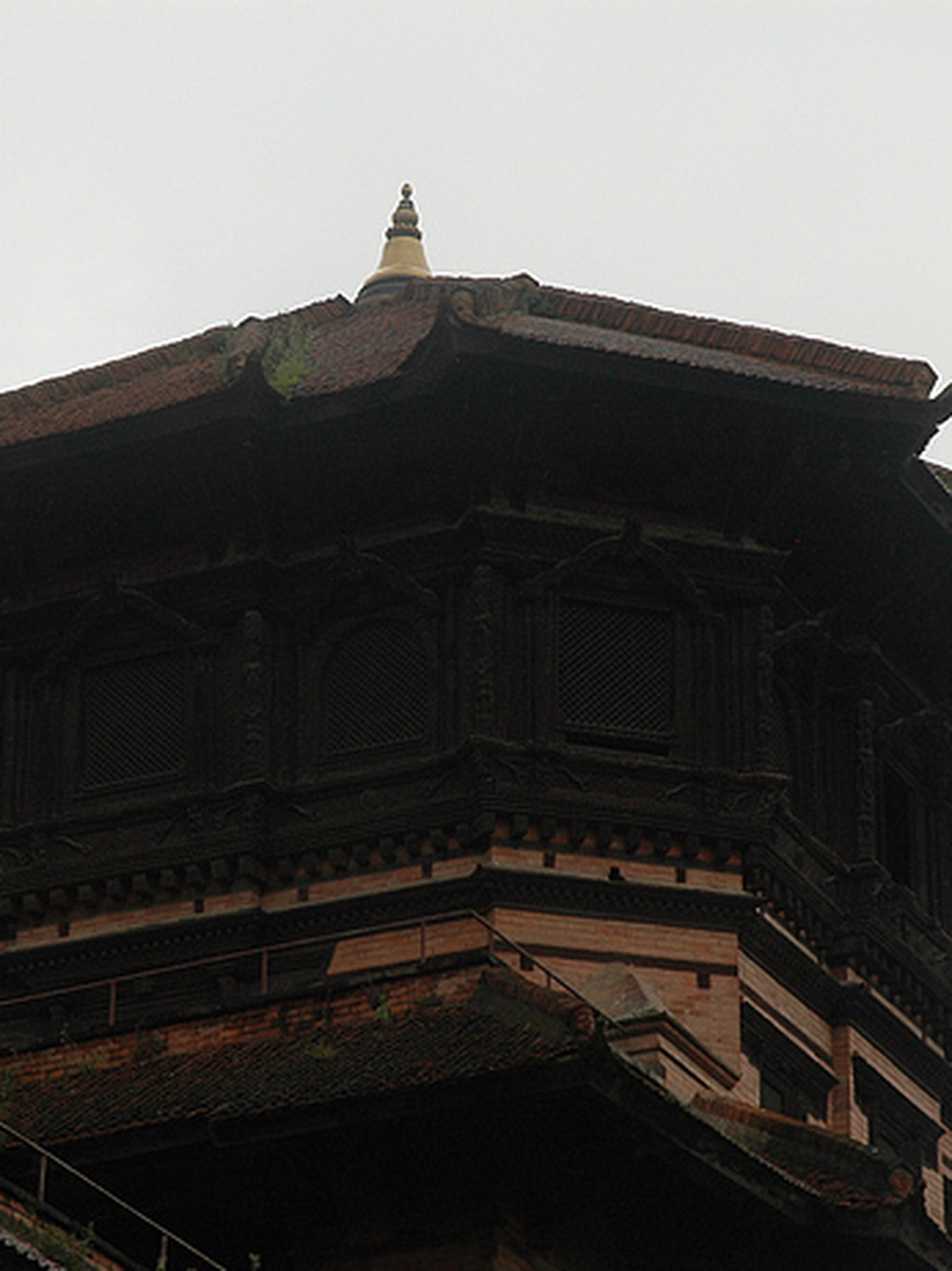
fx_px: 4808
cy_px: 637
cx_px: 391
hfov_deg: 11.3
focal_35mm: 131
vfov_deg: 15.1
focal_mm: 60
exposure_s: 1/250
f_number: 8
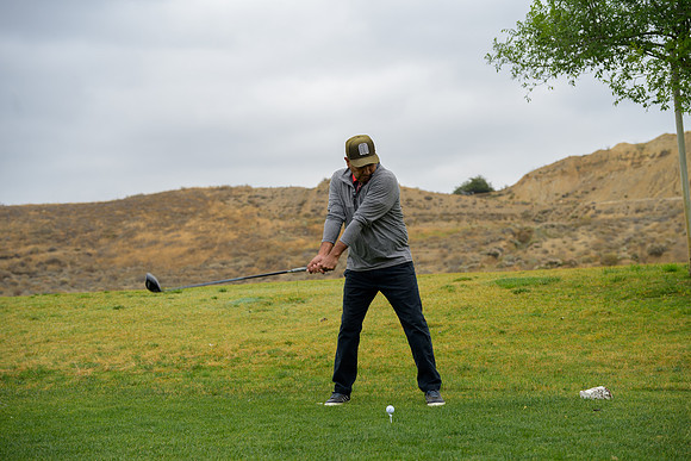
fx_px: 1248
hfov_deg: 31.0
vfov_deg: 20.9
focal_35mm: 65
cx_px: 346
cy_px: 230
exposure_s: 1/200
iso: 100
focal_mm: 65
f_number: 4
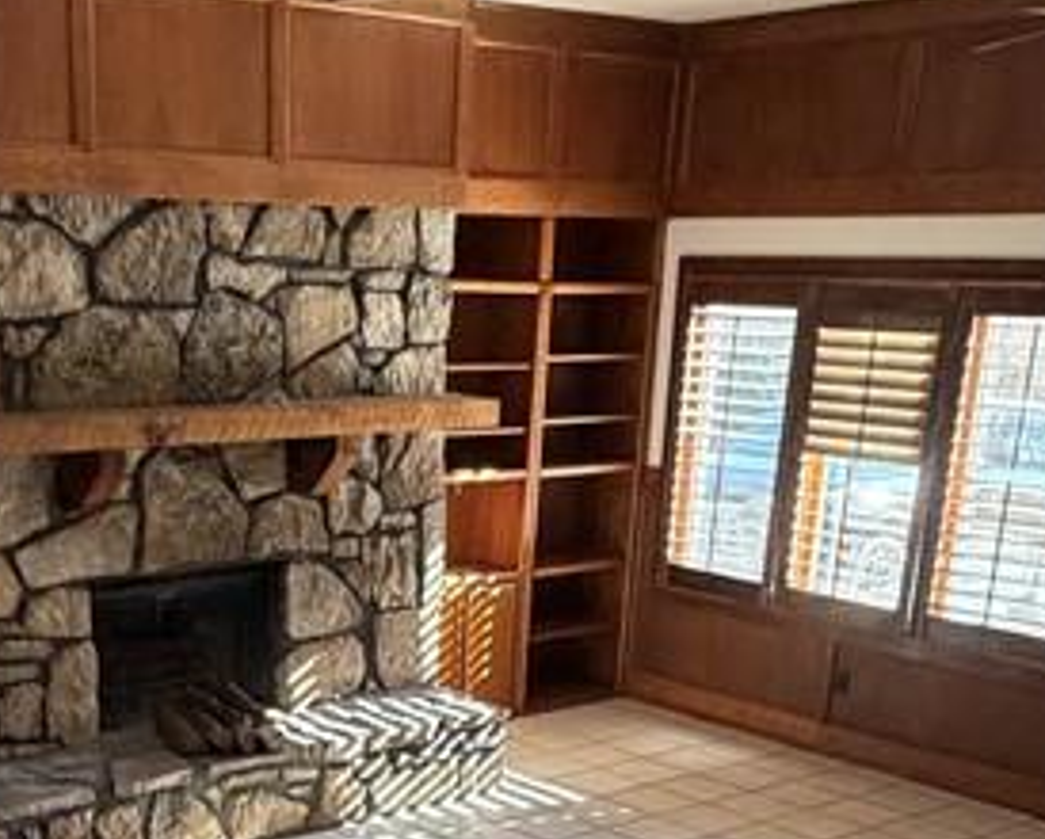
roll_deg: -0.9
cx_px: 309
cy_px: 866
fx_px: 1580
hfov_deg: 36.1
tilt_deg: -21.1
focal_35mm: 51
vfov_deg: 27.8
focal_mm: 2.22
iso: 320
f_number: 2.2
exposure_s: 1/97
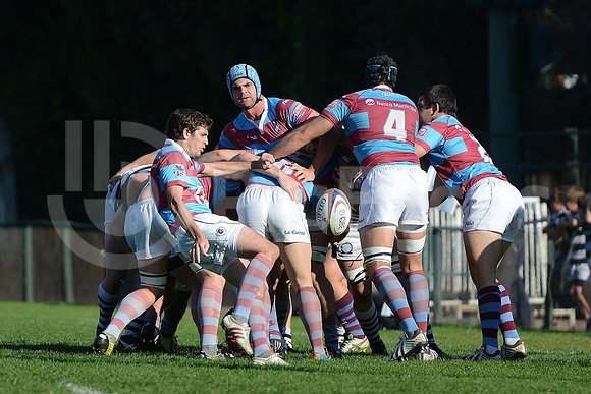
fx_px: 4433
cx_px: 296
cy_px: 197
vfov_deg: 5.1
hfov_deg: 7.6
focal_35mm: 270
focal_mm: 270
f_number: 4
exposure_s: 1/2000
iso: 320
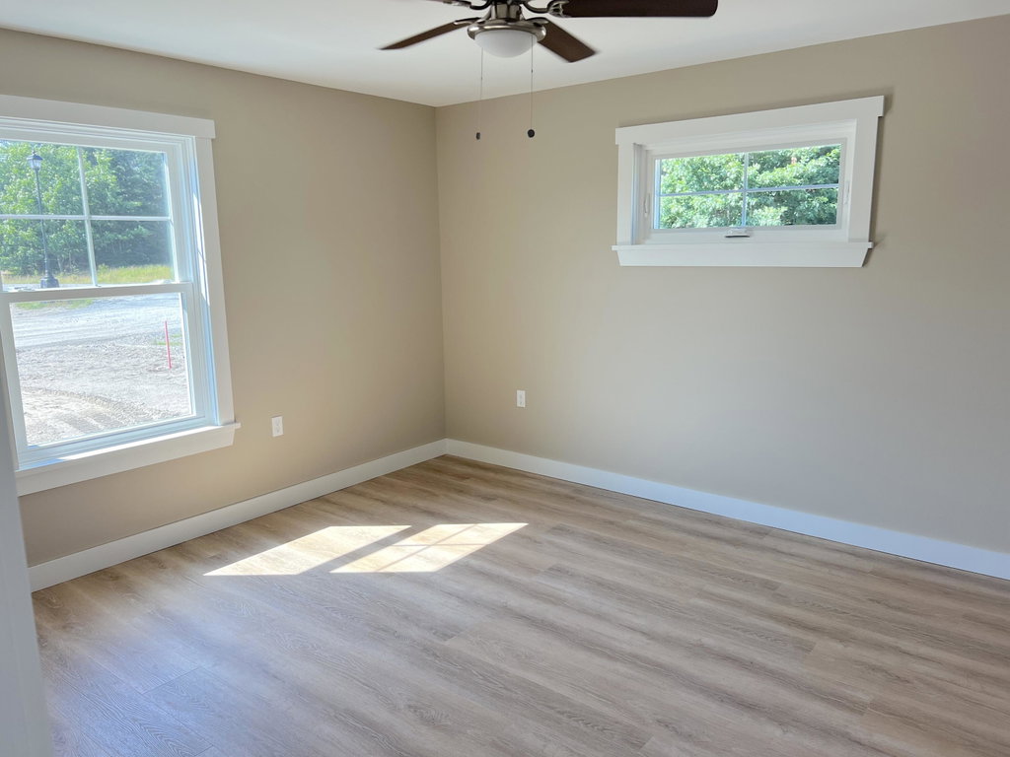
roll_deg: +1.6
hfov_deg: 67.3
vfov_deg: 53.1
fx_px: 759
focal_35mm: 26
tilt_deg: -10.5
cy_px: 378
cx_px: 505
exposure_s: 1/232
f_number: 1.5
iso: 50
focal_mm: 5.7
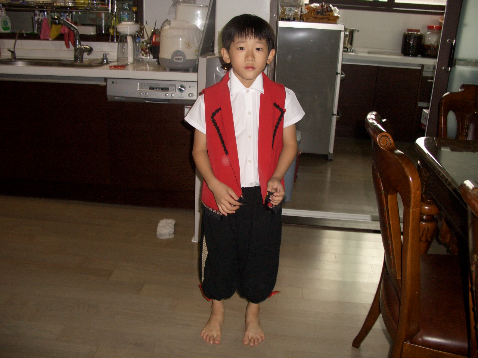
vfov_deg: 42.9
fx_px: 456
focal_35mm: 33
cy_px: 179
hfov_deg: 55.4
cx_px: 239
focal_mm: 7.1
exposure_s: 1/60
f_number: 2.8
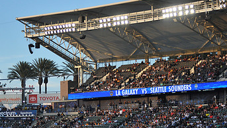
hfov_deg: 17.3
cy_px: 90
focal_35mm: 124
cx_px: 97
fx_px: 746
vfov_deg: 9.8
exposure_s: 1/6400
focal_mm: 70
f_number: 2.8
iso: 1600
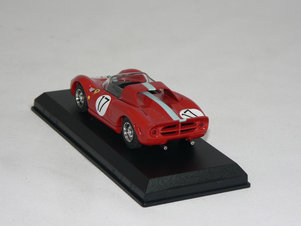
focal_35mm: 130
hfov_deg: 15.2
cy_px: 113
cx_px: 150
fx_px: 1130
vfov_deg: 11.4
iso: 80
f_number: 3.2
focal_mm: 21.6
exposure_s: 1/60
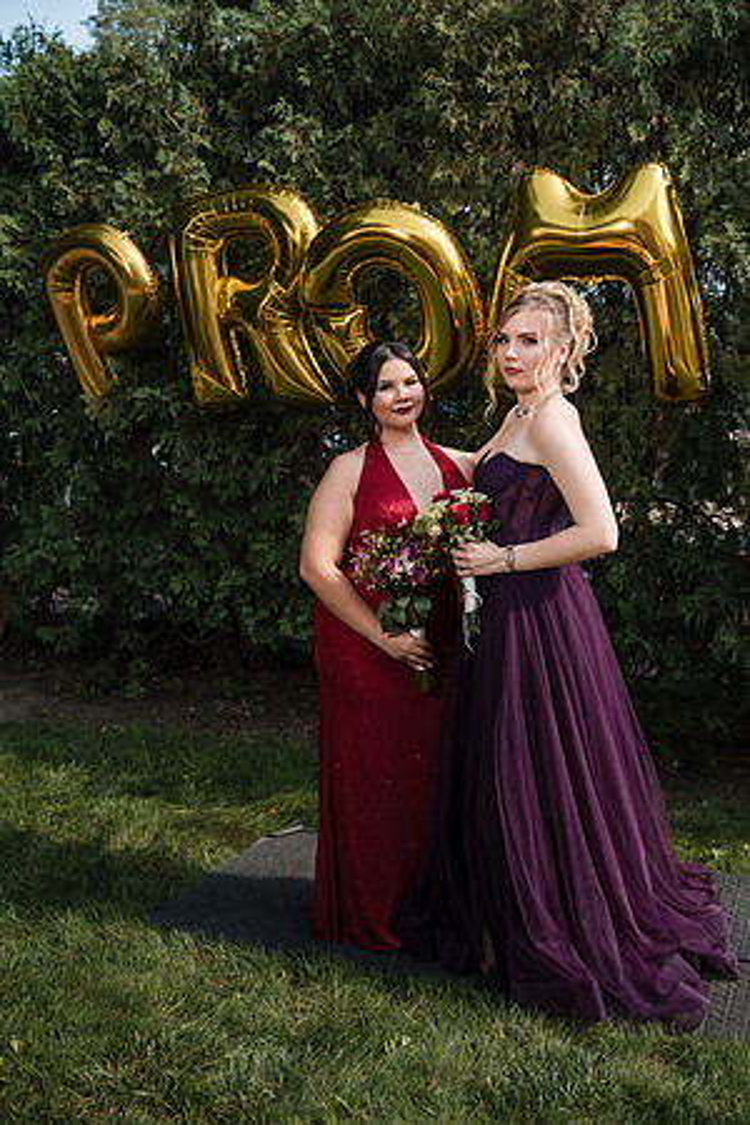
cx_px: 375
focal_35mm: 35
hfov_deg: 37.9
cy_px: 562
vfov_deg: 54.4
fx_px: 1094
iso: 100
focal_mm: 35
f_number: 5
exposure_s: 1/250
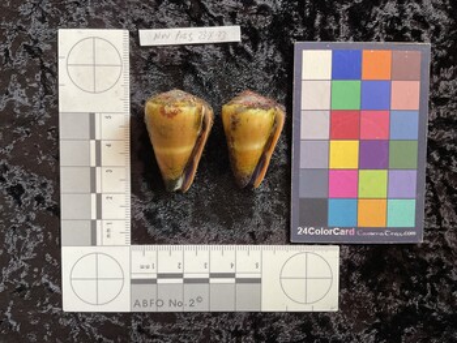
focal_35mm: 29
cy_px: 172
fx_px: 383
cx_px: 228
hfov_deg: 61.6
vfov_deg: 48.3
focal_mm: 3
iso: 80
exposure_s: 1/60
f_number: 1.8
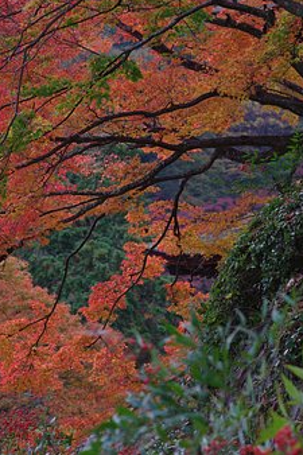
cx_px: 166
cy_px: 228
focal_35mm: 159
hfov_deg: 8.6
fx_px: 2009
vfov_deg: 12.9
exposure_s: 1/180
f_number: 4.5
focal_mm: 70
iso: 100
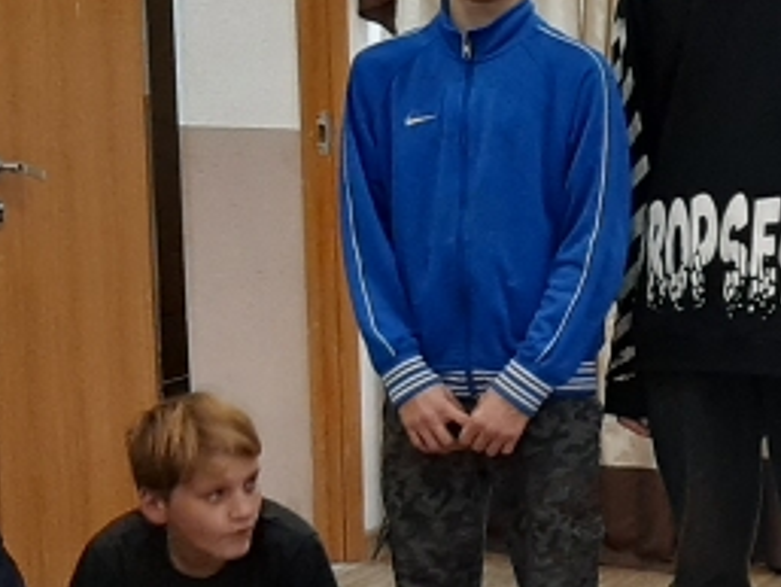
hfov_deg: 17.5
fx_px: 2370
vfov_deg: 14.1
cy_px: 304
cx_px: 1036
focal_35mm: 105
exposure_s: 1/50
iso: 200
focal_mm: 3.93
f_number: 1.7
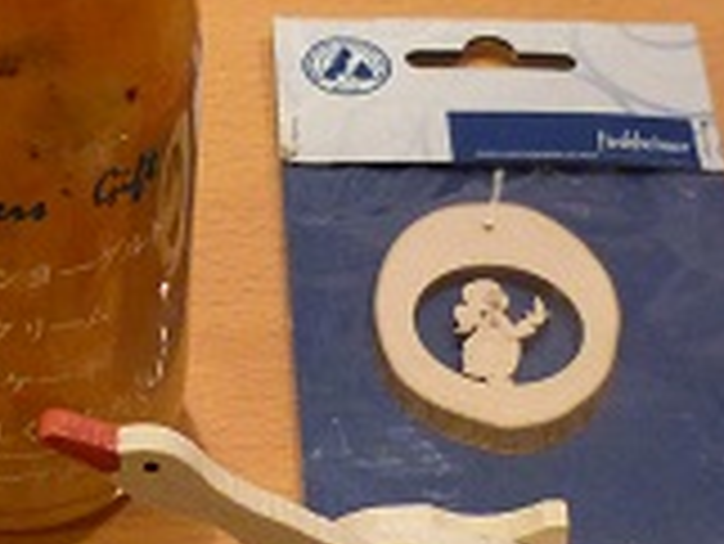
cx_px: 238
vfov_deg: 13.2
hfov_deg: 17.5
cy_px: 263
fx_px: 2344
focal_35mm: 112
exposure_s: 1/30
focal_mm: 5.5
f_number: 2.8
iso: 400
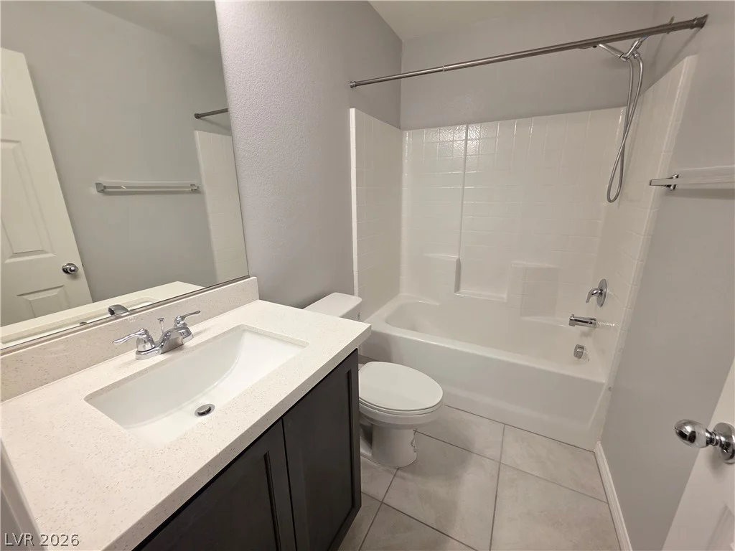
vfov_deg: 89.9
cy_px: 276
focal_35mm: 13
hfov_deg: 106.2
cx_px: 368
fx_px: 276
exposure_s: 1/120
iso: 200
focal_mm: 2.2
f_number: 1.9
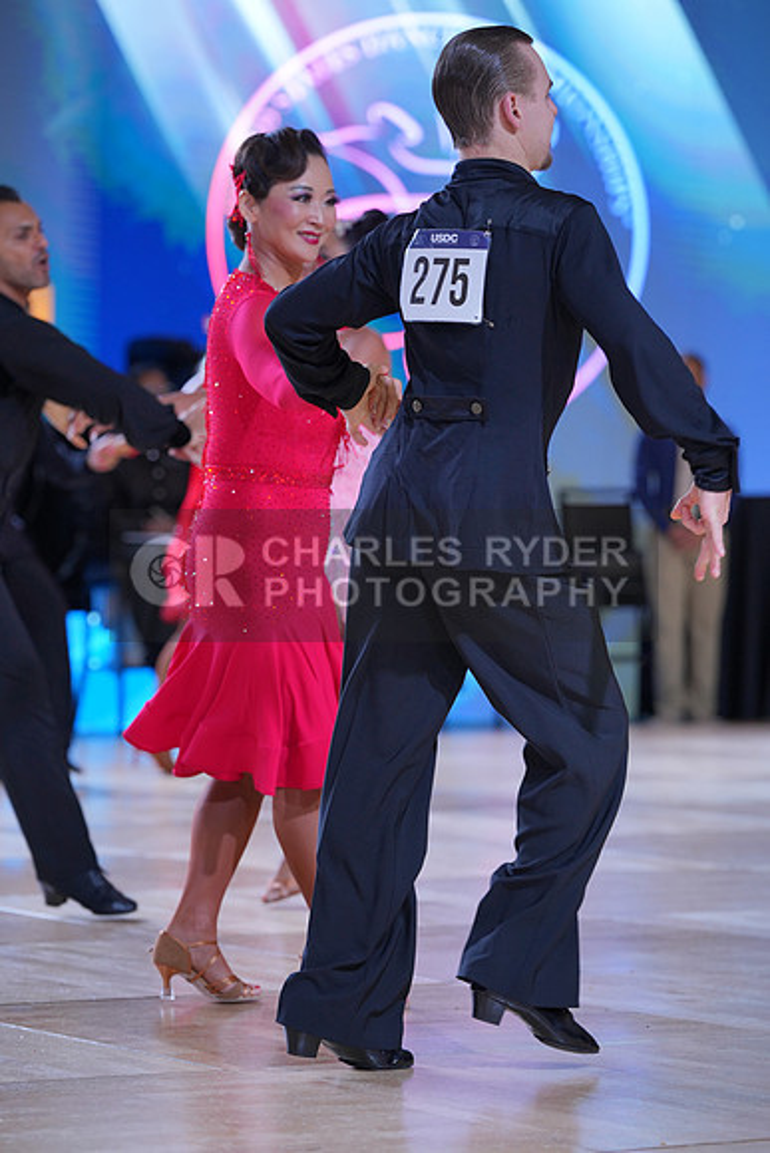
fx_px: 4777
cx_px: 385
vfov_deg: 13.8
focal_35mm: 149
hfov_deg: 9.2
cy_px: 576
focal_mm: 149
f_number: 4
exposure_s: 1/400
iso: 800
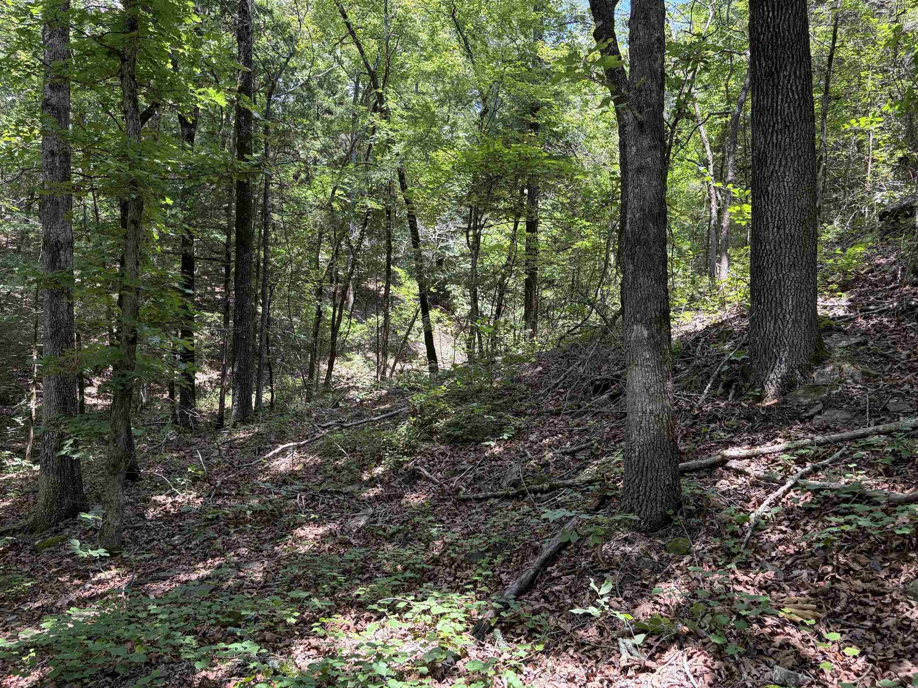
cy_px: 322
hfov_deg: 63.4
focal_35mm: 28
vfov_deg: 49.7
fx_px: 743
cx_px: 450
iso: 50
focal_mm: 5.96
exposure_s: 1/181
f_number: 1.6
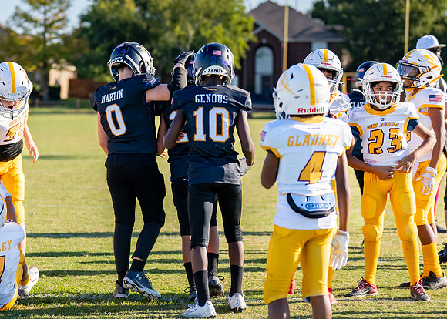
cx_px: 130
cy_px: 170
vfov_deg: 10.2
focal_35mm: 141
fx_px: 1790
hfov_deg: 14.2
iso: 160
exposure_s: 1/2500
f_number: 2.8
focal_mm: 84
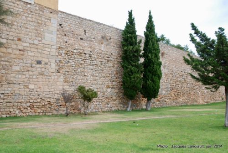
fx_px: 209
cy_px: 76
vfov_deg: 40.1
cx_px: 114
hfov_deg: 57.2
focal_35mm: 33
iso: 100
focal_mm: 22
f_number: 6.3
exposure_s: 1/160
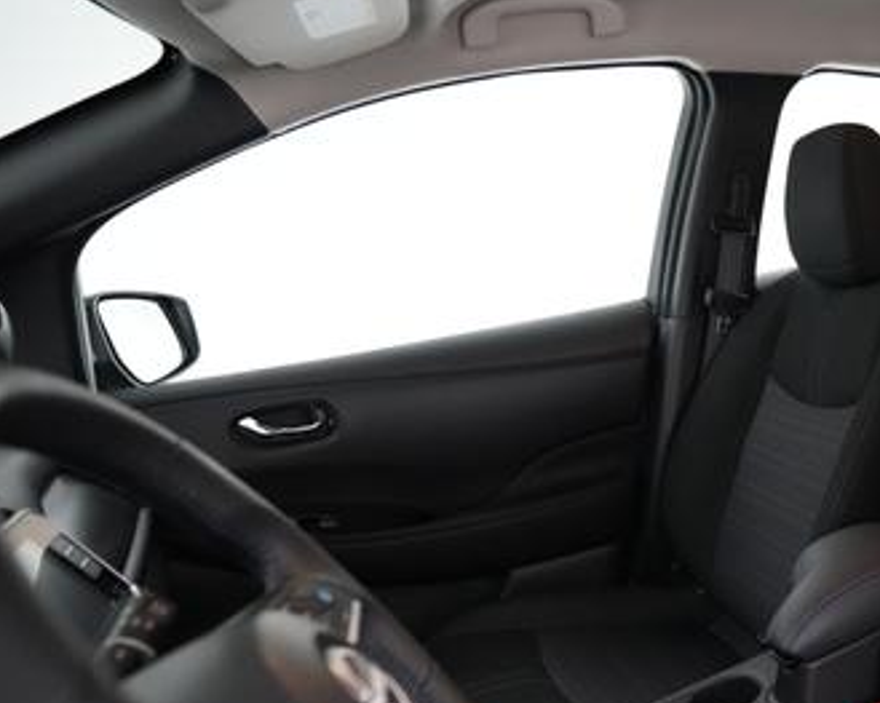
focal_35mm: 31
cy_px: 500
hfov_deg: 48.9
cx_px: 843
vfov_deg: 45.9
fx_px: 807
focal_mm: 17
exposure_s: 1/250
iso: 8000
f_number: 2.8
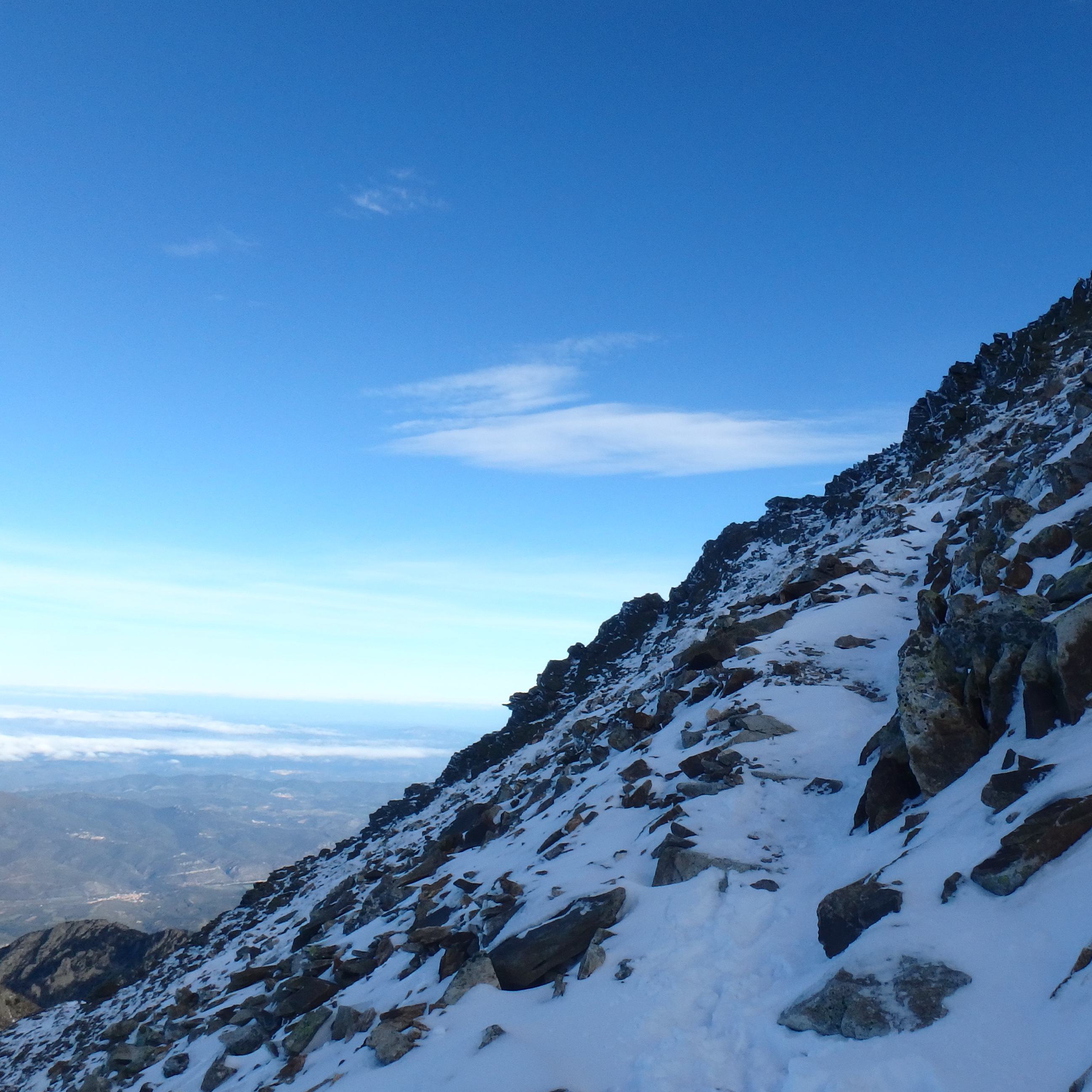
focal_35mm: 33
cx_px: 741
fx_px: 1178
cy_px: 693
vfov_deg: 49.2
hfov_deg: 48.8
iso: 125
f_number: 6
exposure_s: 1/400
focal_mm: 3.7
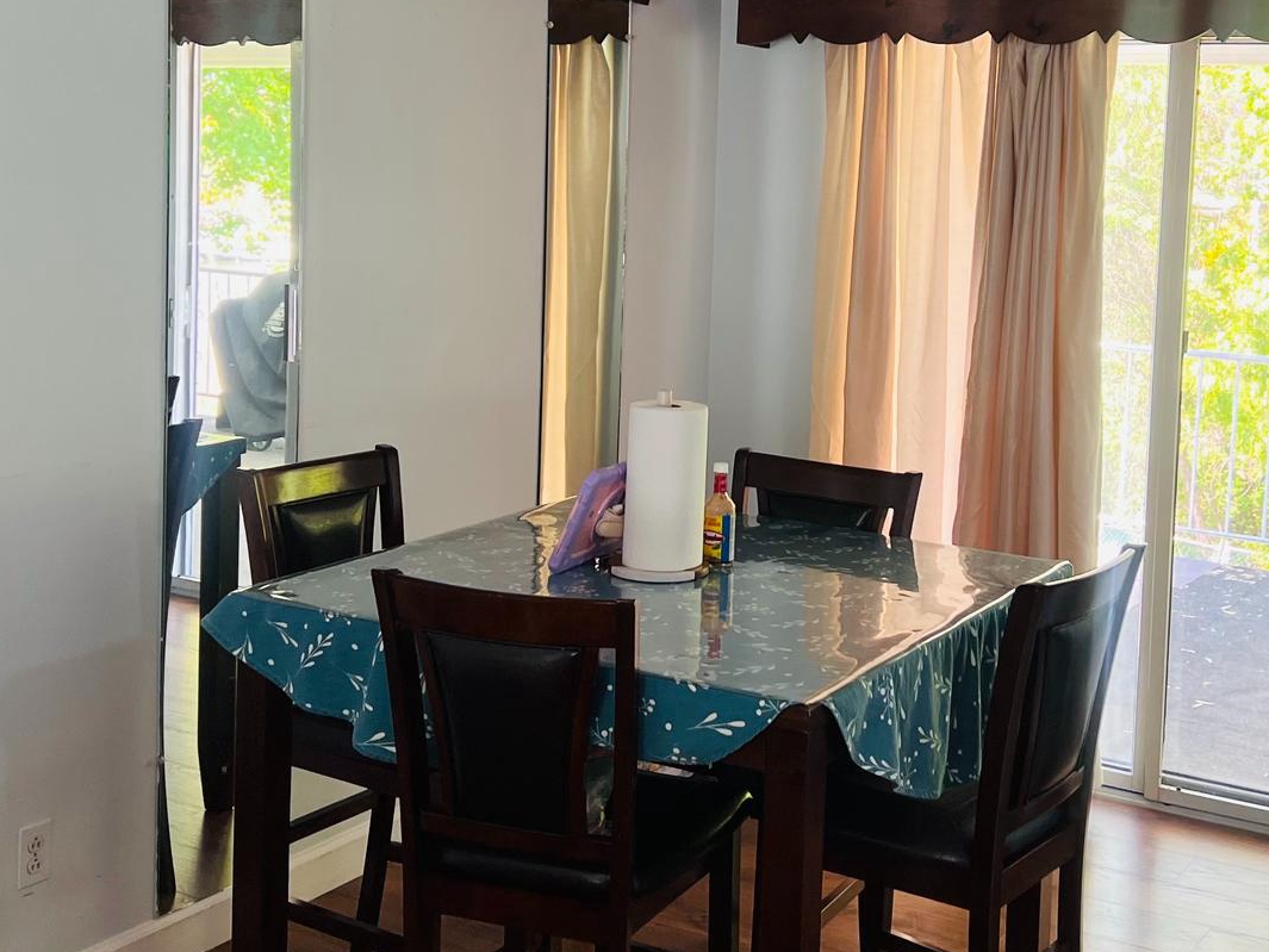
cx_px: 714
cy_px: 317
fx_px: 1833
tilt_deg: -5.6
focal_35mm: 50
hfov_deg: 38.1
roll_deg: -2.3
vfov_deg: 28.9
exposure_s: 1/121
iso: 125
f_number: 1.5
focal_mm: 5.7
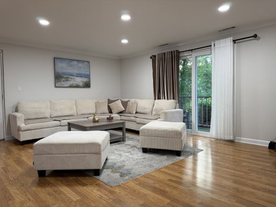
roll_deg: +1.2
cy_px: 104
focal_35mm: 24
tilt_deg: -2.1
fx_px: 191
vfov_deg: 56.8
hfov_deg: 71.6
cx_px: 138
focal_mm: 6.76
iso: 125
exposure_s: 1/60
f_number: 1.78
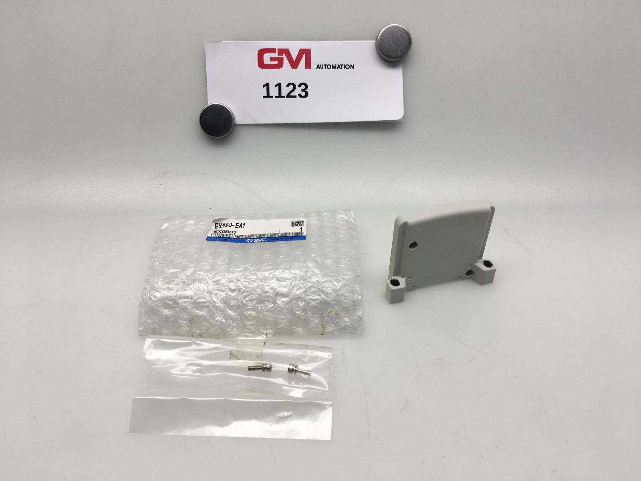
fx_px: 537
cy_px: 240
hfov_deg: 61.7
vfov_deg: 48.2
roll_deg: -0.6
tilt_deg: -39.1
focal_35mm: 29
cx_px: 320
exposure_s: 1/105
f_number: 2.2
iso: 25
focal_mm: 4.15
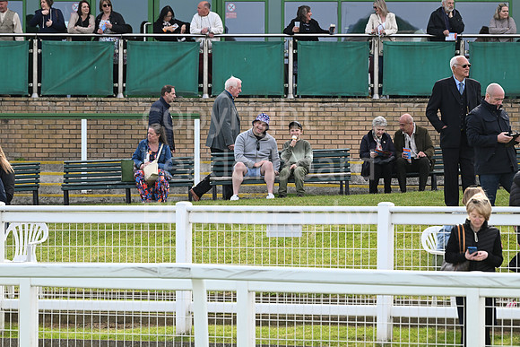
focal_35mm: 200
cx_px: 260
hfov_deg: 10.3
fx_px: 2889
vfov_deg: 6.9
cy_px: 174
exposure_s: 1/1000
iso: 640
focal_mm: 200
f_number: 6.3
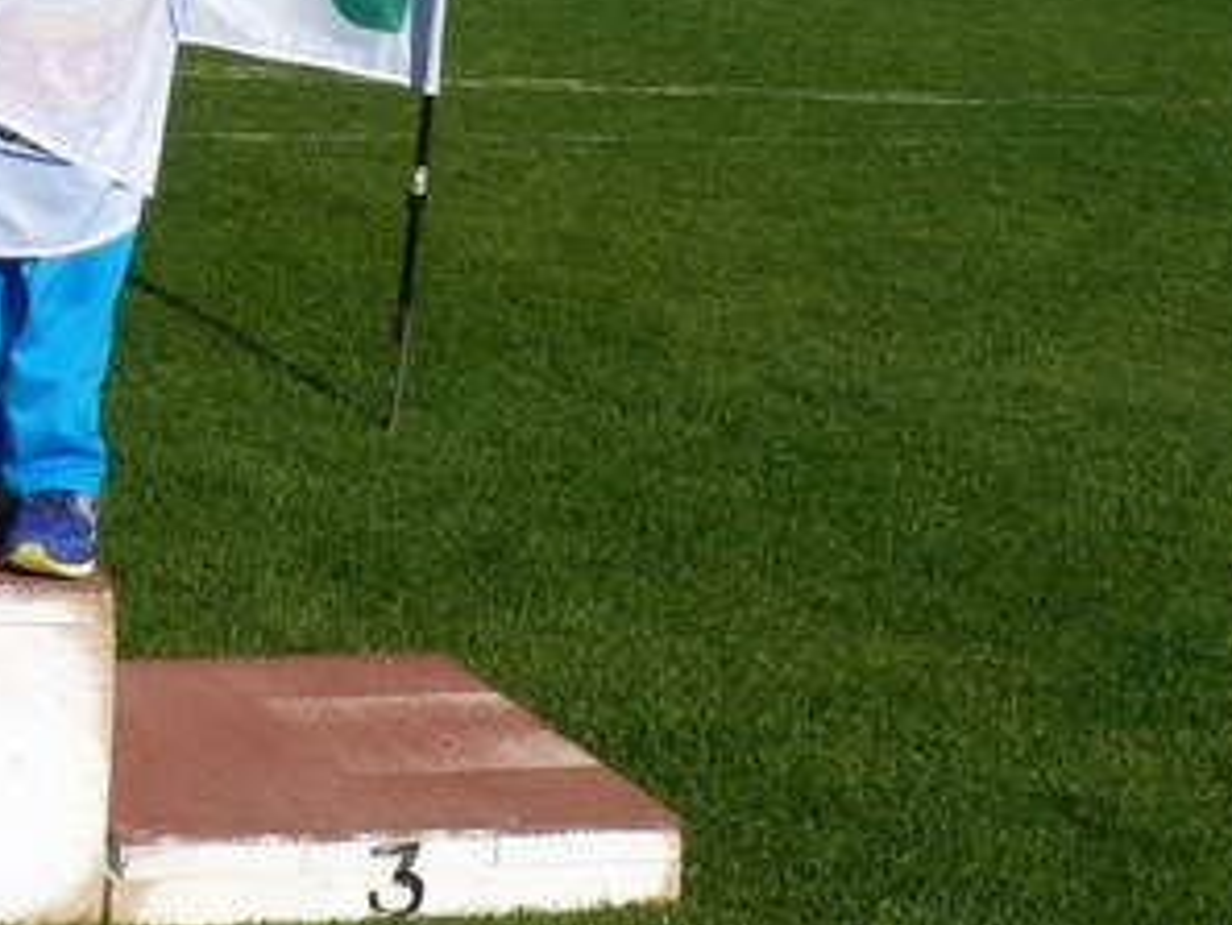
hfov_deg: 19.0
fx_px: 3311
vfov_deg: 15.3
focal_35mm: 93
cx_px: -498
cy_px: -232
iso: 80
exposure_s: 1/500
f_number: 5.6
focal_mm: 4.8
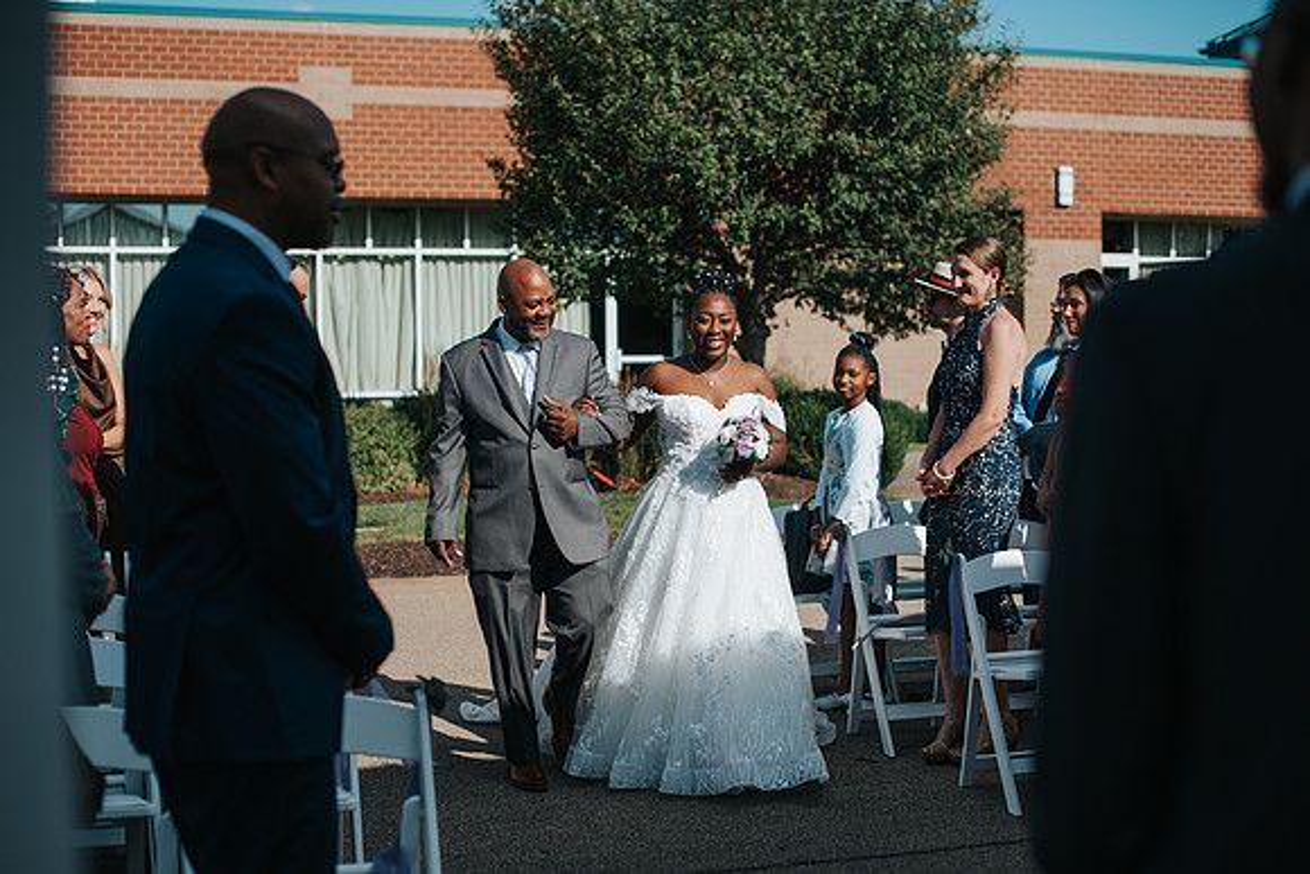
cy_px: 437
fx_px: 1820
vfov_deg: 27.0
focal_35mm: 50
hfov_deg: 39.6
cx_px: 655
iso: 110
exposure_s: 1/4000
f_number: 2.5
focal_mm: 50
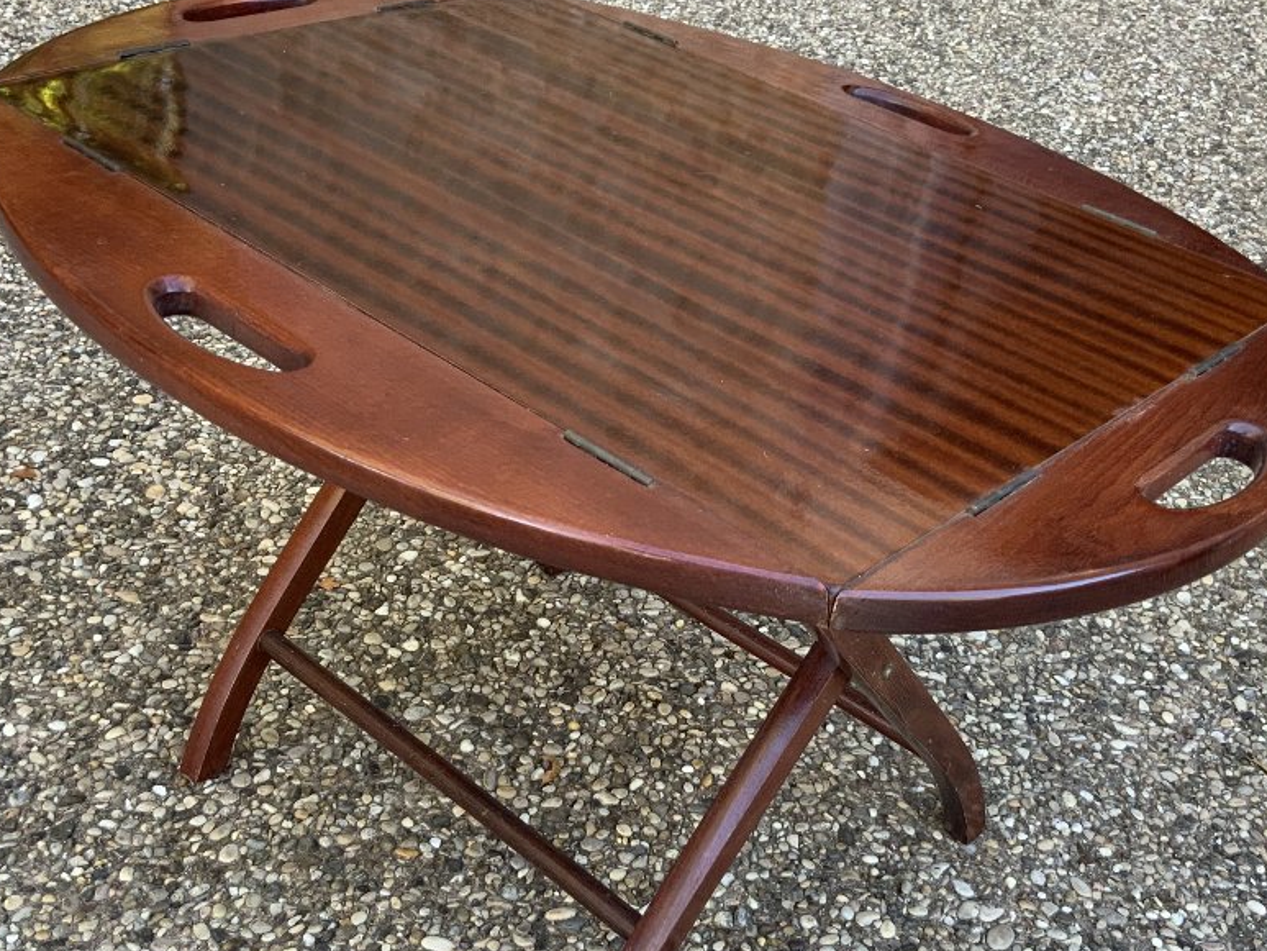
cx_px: 674
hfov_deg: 42.0
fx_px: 1647
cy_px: 580
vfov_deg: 32.1
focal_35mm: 45
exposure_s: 1/120
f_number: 1.8
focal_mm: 3
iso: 50
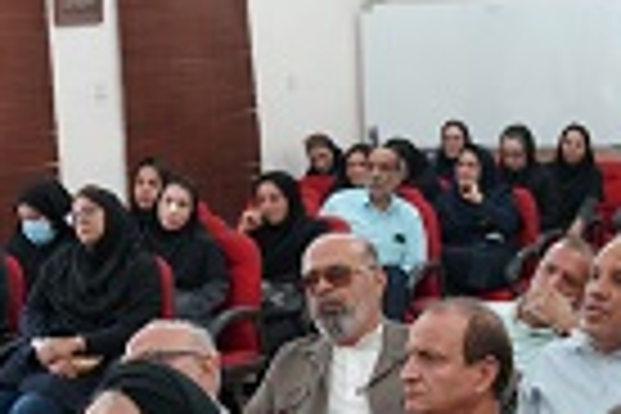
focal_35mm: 118
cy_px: 378
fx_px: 2035
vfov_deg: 11.5
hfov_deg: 17.2
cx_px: 531
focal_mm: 32
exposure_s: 1/160
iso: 2500
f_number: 4
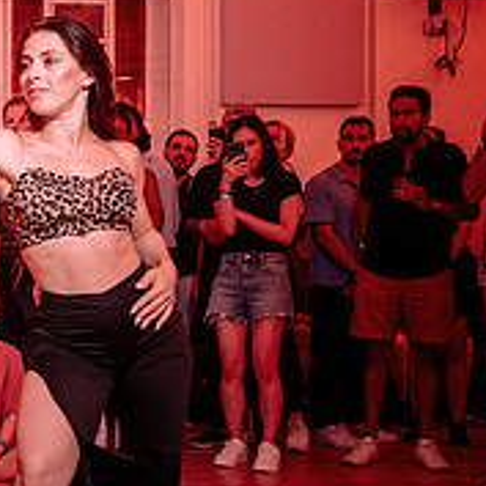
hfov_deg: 19.7
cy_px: 273
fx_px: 1287
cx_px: -143
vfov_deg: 21.4
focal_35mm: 81
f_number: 2.8
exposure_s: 1/80
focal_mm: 29
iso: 800
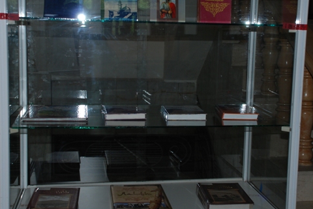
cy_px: 92
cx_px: 163
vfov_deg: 24.2
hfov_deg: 35.6
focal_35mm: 56
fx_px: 487
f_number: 4
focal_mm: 28
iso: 200
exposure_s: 1/60
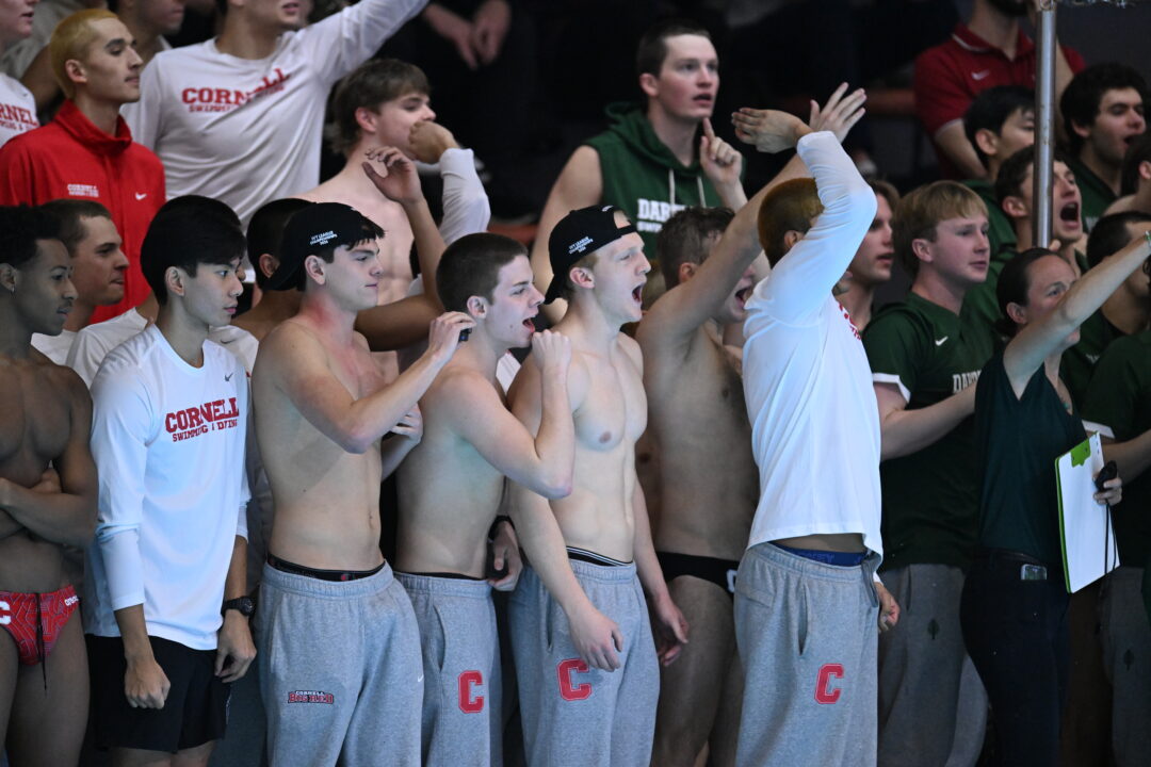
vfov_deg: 3.4
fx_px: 12788
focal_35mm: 400
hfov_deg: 5.2
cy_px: 384
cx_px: 576
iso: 6400
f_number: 2.8
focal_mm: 400
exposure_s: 1/640
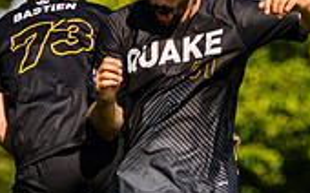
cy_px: 140
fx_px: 9228
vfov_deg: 1.2
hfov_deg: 1.9
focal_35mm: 1093
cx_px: 231
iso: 100
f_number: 3.2
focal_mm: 150
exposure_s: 1/1250
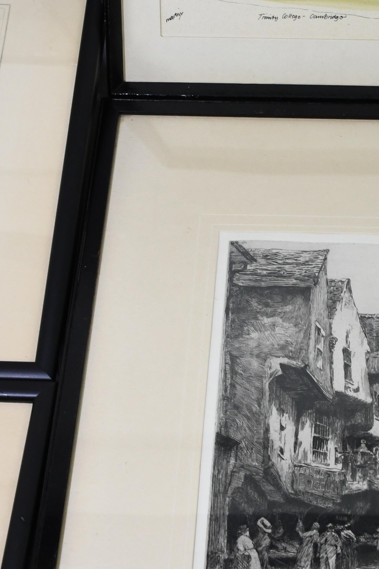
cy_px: 224
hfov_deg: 15.3
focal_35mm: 88
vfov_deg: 23.1
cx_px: 376
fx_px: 1389
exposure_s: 1/200
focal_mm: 24
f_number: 10
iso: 1250
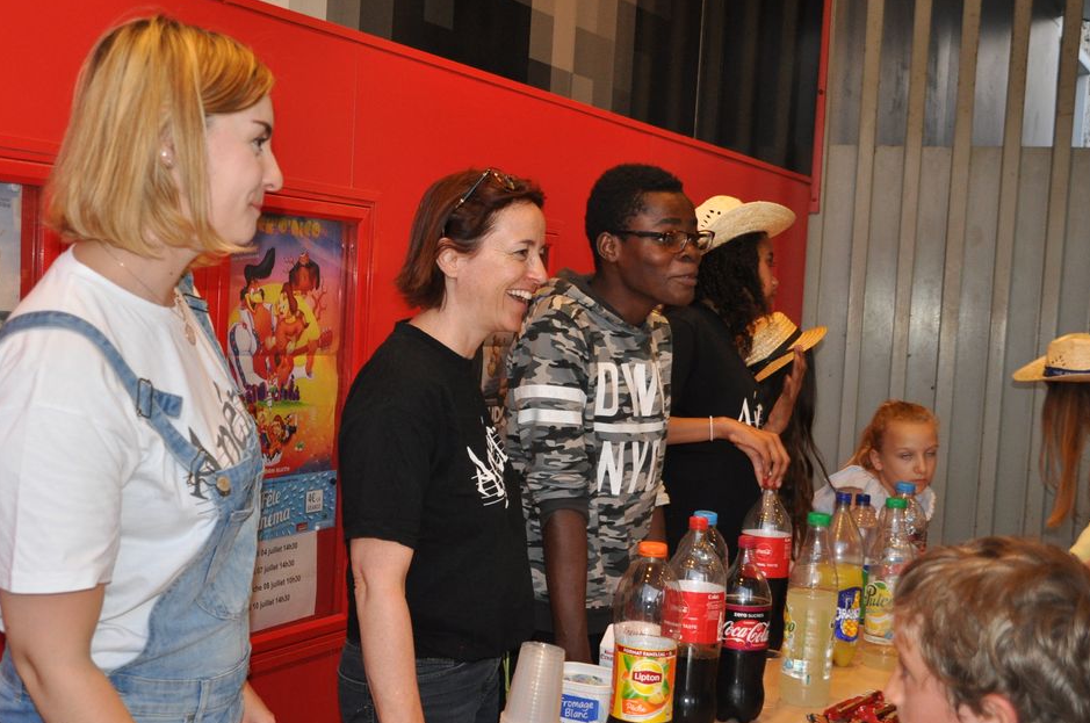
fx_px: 1360
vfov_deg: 29.7
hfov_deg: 43.5
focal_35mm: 45
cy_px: 407
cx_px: 439
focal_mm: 22
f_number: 3.8
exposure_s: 1/60
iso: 800
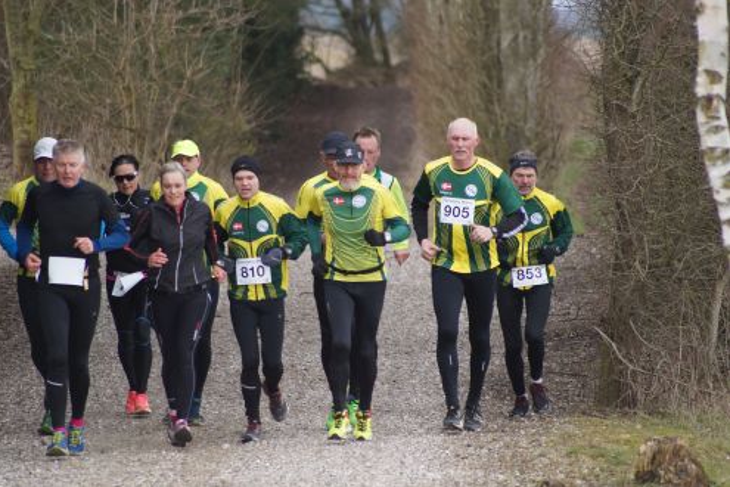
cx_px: 363
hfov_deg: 4.5
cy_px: 244
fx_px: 9205
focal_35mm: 454
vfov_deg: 3.0
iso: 1000
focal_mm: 300
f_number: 5.6
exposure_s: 1/500
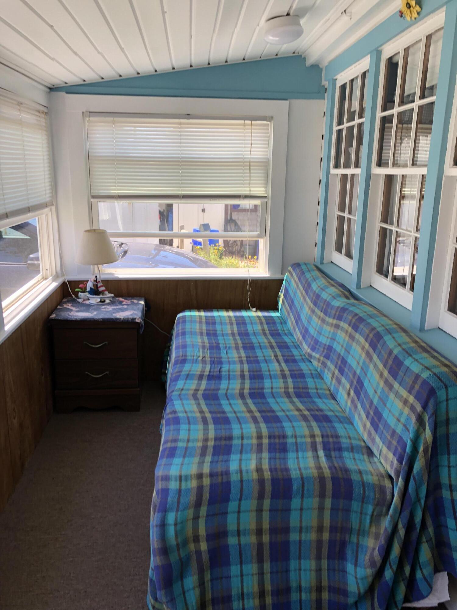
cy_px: 305
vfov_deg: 63.4
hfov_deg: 49.7
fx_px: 493
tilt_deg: -16.1
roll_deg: -1.3
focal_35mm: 28
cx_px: 228
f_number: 1.8
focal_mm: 3.99
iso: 25
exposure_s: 1/120
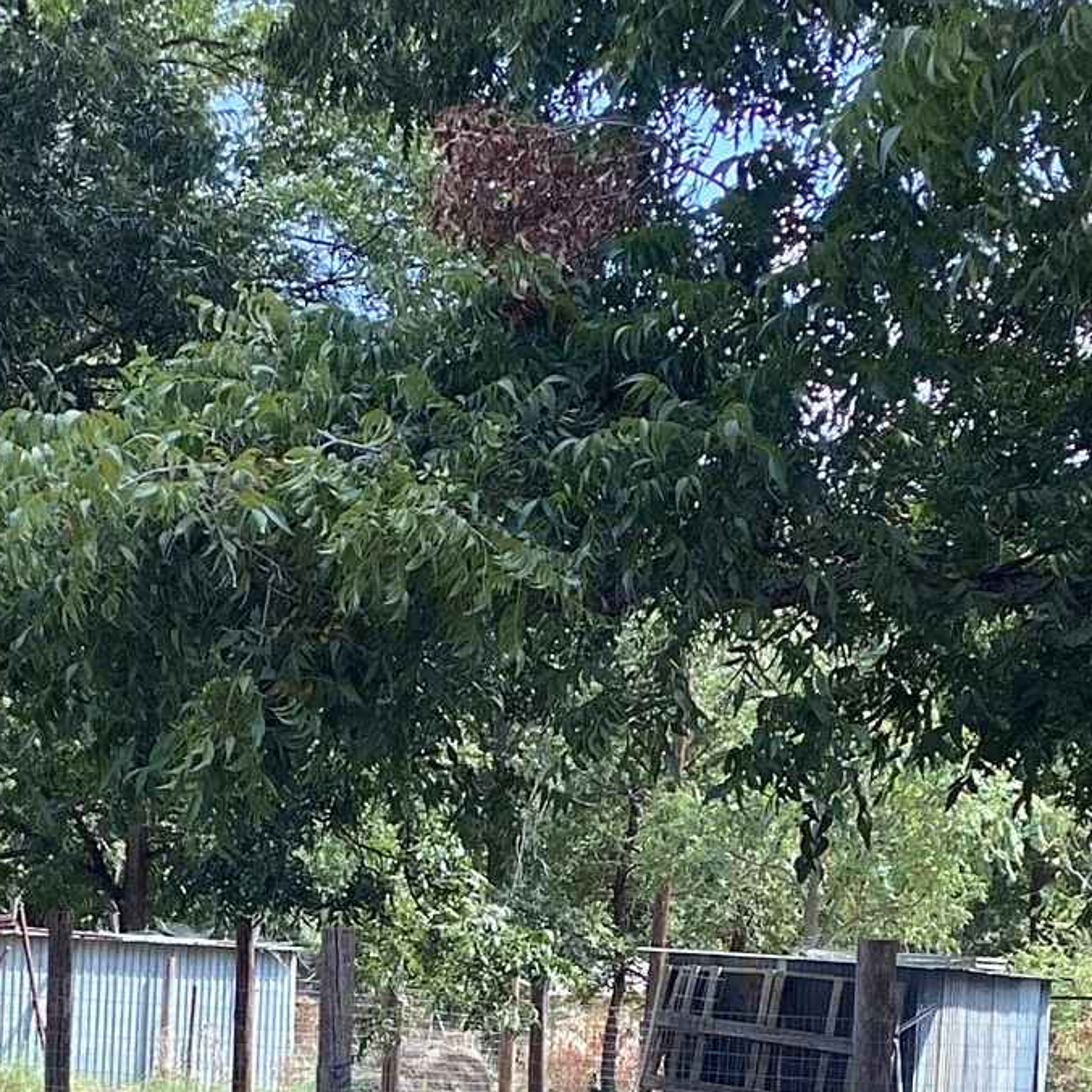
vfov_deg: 20.0
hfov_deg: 20.9
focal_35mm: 83
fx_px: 2962
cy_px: 1186
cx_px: 446
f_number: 2.4
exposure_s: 1/269
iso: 25
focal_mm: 3.3
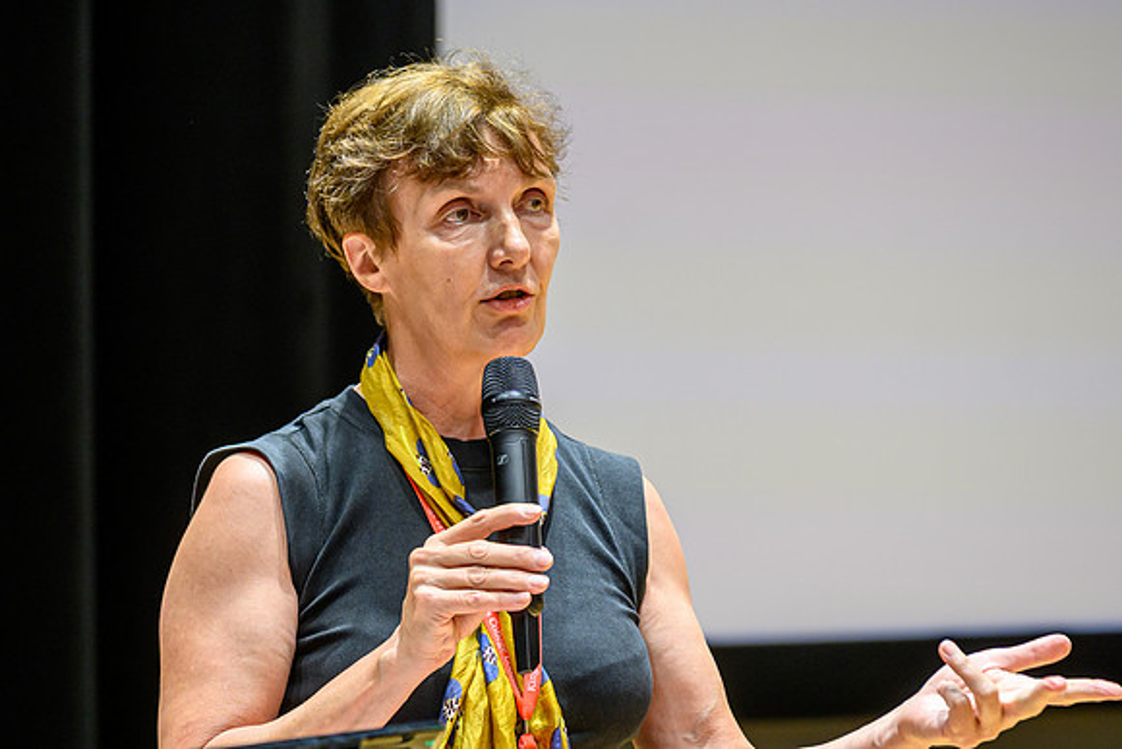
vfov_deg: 6.0
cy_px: 374
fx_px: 7191
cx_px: 561
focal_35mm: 231
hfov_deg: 8.9
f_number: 2.8
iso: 1100
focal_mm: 150
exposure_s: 1/250
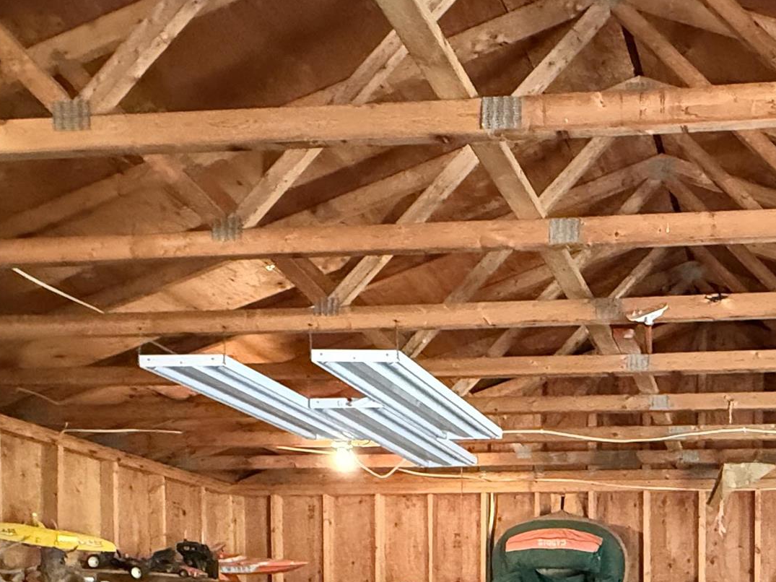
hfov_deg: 41.8
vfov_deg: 30.4
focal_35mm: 40
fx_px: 897
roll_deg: -1.0
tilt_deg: -1.3
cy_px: 701
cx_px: 741
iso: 1600
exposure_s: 1/40
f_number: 2.2
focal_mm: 2.22
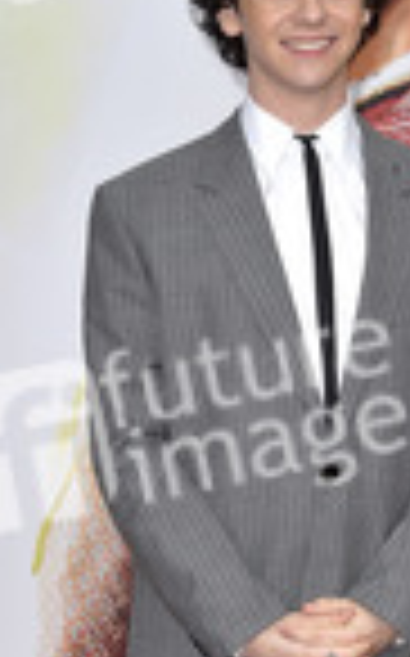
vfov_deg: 16.3
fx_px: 2257
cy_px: 652
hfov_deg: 10.4
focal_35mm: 126
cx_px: 309
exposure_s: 1/250
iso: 320
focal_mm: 45
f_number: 6.3
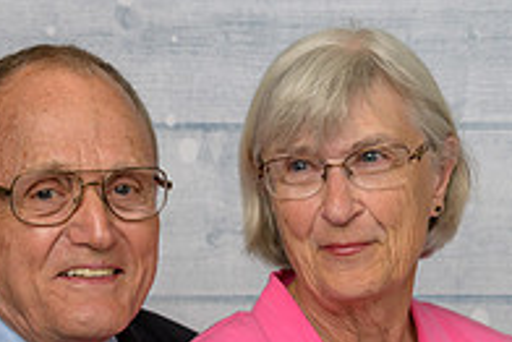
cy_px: 101
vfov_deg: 10.6
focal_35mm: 130
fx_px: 1850
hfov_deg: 15.7
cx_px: 157
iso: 400
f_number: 10
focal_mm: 44
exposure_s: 1/125
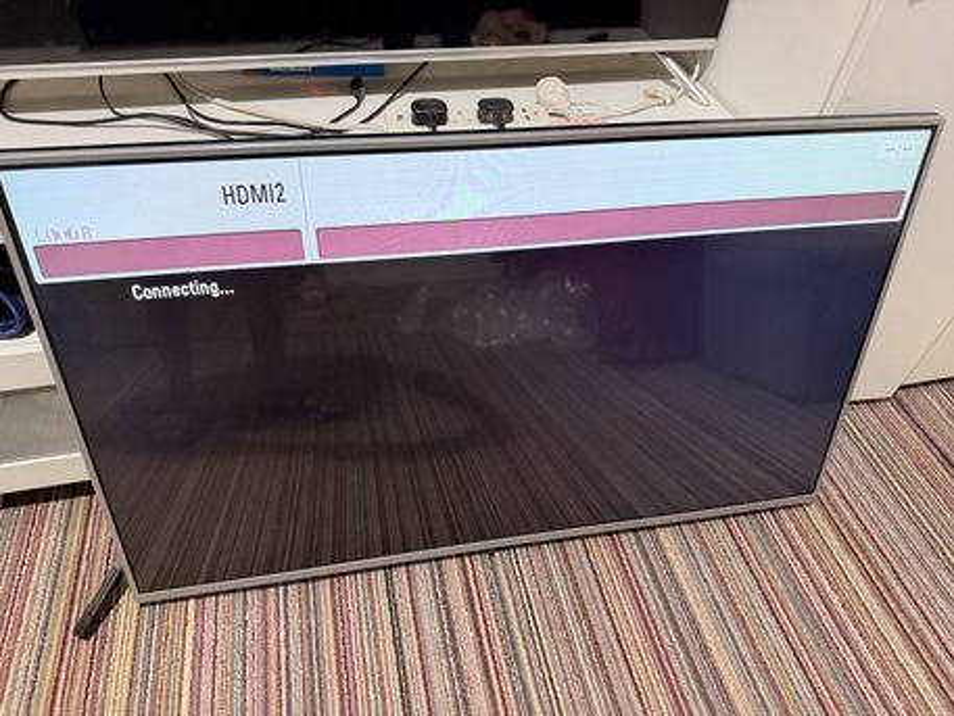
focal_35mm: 24
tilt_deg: -45.6
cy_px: 358
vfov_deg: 56.8
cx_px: 477
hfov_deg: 71.6
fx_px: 662
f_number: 1.78
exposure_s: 1/60
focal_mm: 6.76
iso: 500
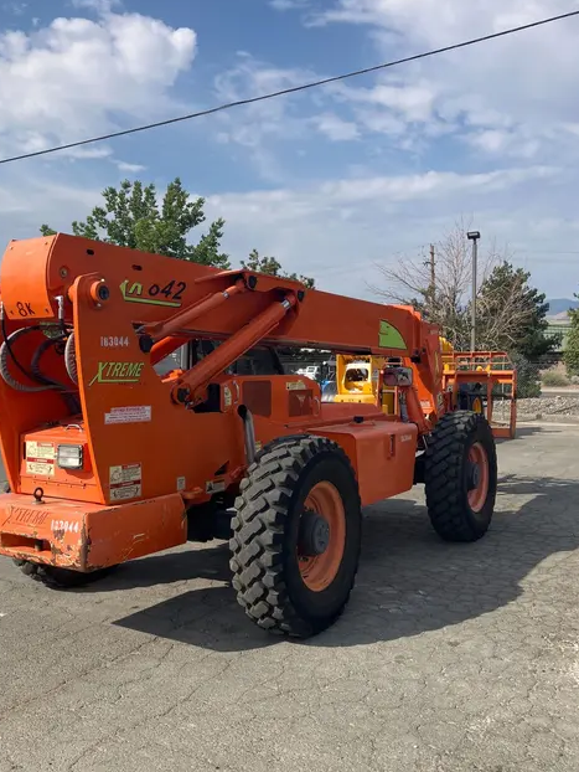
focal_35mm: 33
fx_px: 735
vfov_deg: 55.3
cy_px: 393
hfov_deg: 42.9
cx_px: 263
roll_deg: -0.5
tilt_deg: -2.0
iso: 32
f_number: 1.8
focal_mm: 3.99
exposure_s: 1/2114
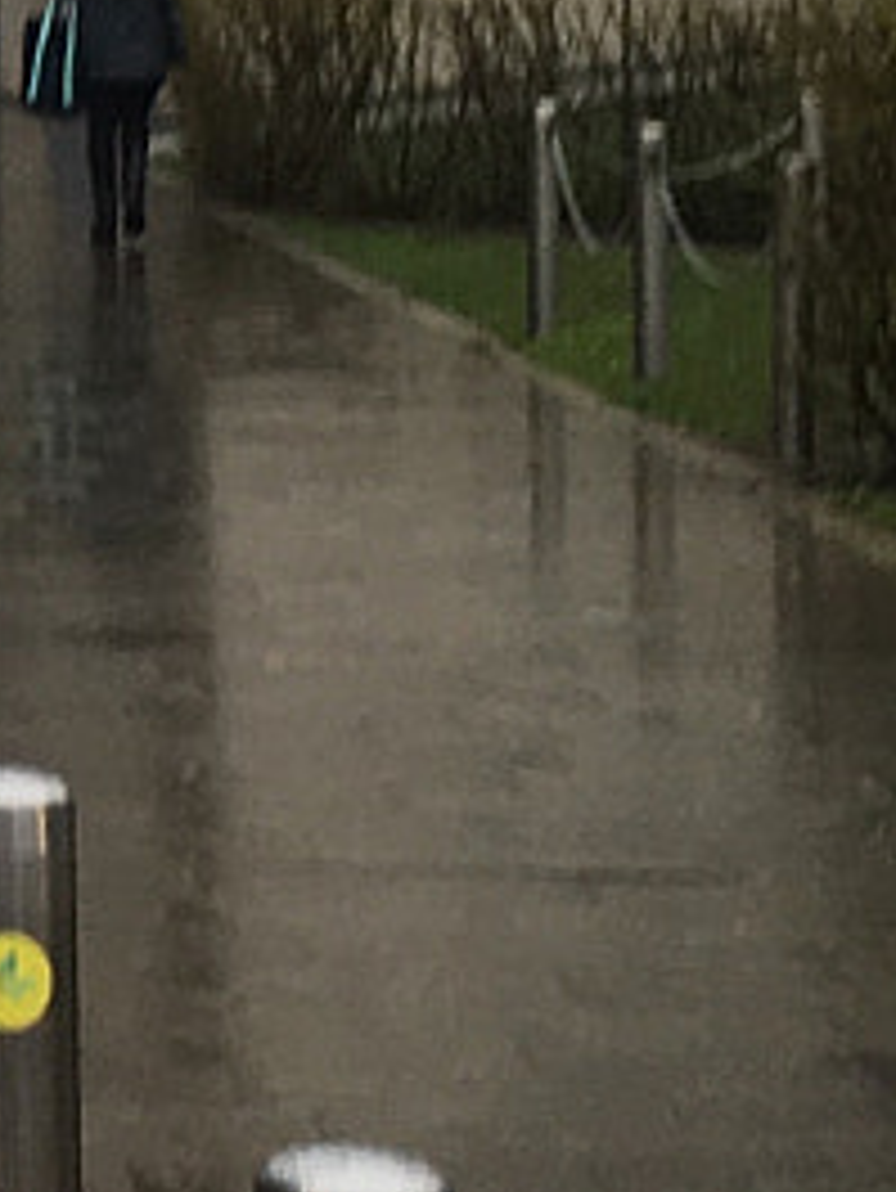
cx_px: -1547
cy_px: -468
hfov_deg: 7.7
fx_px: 6035
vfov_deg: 11.0
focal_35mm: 175
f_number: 2.2
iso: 25
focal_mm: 4.15
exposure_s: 1/50
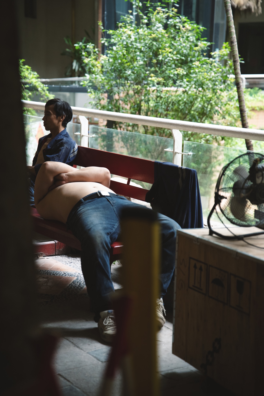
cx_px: 132
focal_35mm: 70
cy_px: 198
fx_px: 770
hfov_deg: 19.5
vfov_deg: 28.8
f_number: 2.8
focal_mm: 70
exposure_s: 1/320
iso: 2200
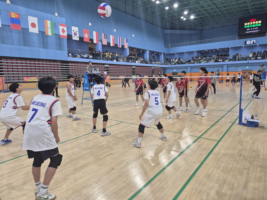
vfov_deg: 58.9
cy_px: 100
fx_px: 177
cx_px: 134
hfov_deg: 73.9
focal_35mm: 23
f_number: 1.8
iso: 50
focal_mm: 5.4
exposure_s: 1/120
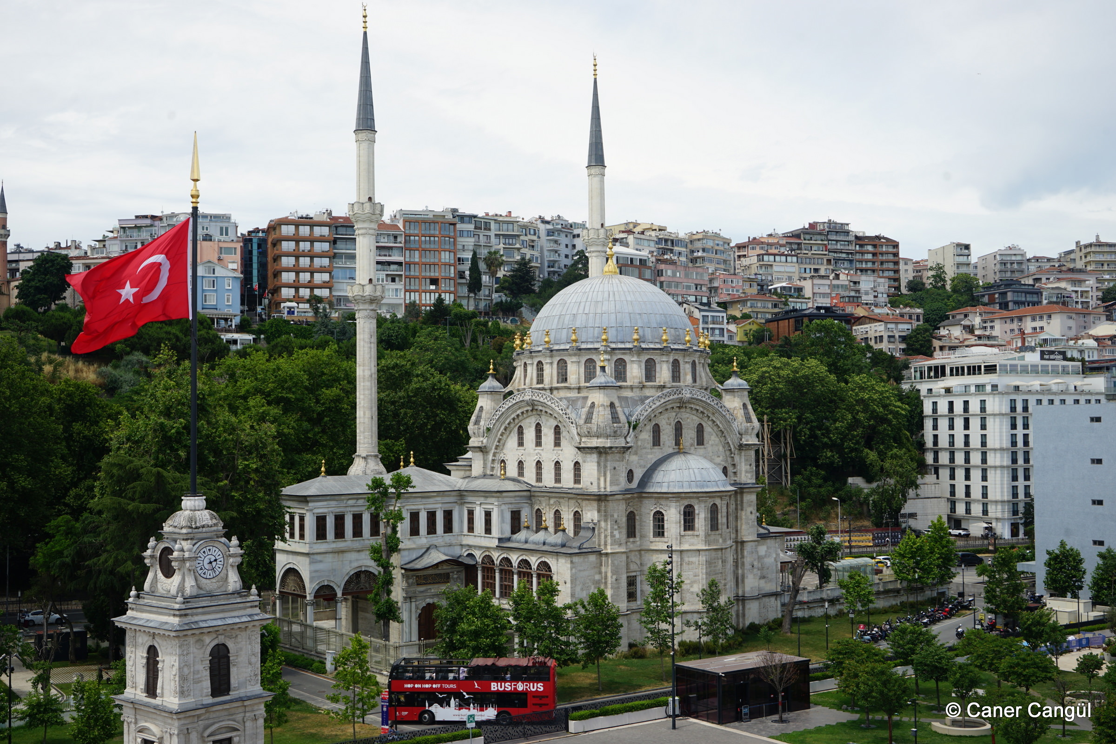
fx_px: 1271
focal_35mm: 41
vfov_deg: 32.6
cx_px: 558
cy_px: 372
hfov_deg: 47.4
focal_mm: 41
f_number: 10
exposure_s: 1/125
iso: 100
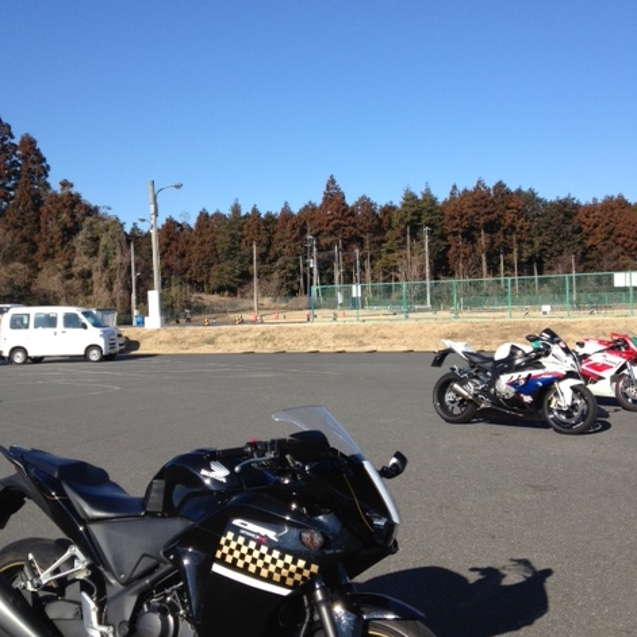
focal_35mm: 42
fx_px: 874
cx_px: 316
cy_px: 288
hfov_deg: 40.0
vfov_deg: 40.0
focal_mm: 4.28
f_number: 2.4
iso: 64
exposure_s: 1/1381
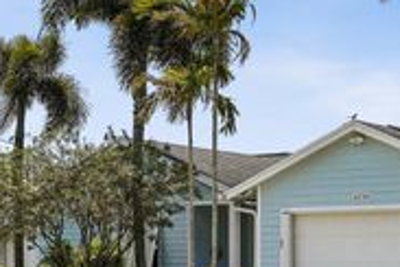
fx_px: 1122
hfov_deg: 20.0
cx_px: 315
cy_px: 240
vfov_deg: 13.4
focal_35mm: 101
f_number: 9
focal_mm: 37
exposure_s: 1/3200
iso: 400
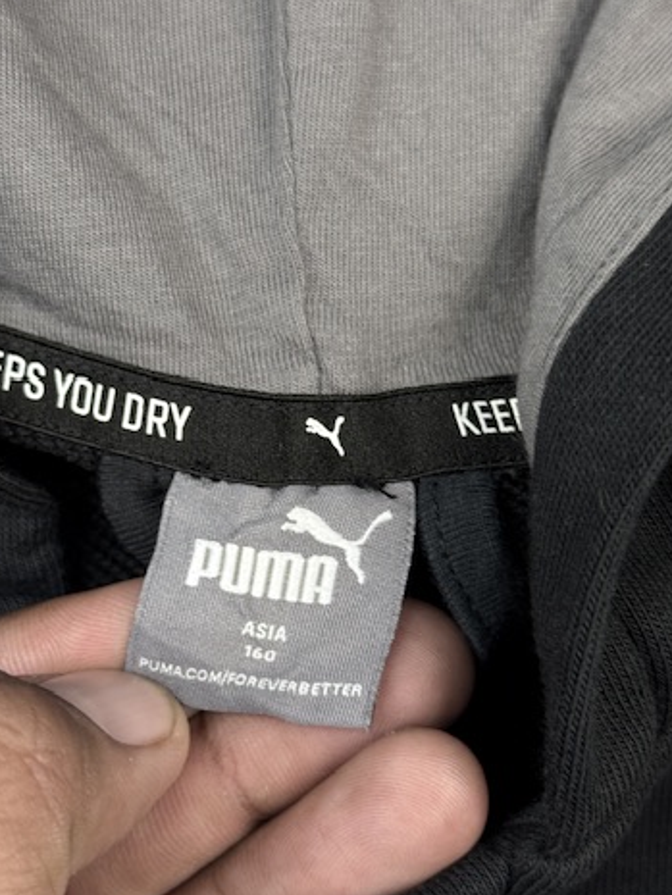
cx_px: 329
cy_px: 456
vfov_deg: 29.4
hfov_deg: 22.3
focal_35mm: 66
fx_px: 1708
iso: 64
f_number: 1.78
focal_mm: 6.76
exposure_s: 1/100
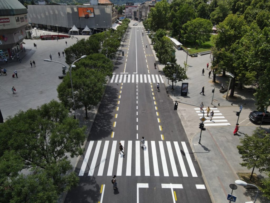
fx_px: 187
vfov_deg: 56.8
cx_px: 135
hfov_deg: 71.6
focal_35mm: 24
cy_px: 102
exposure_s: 1/1000
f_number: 2.8
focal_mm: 4.5
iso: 100
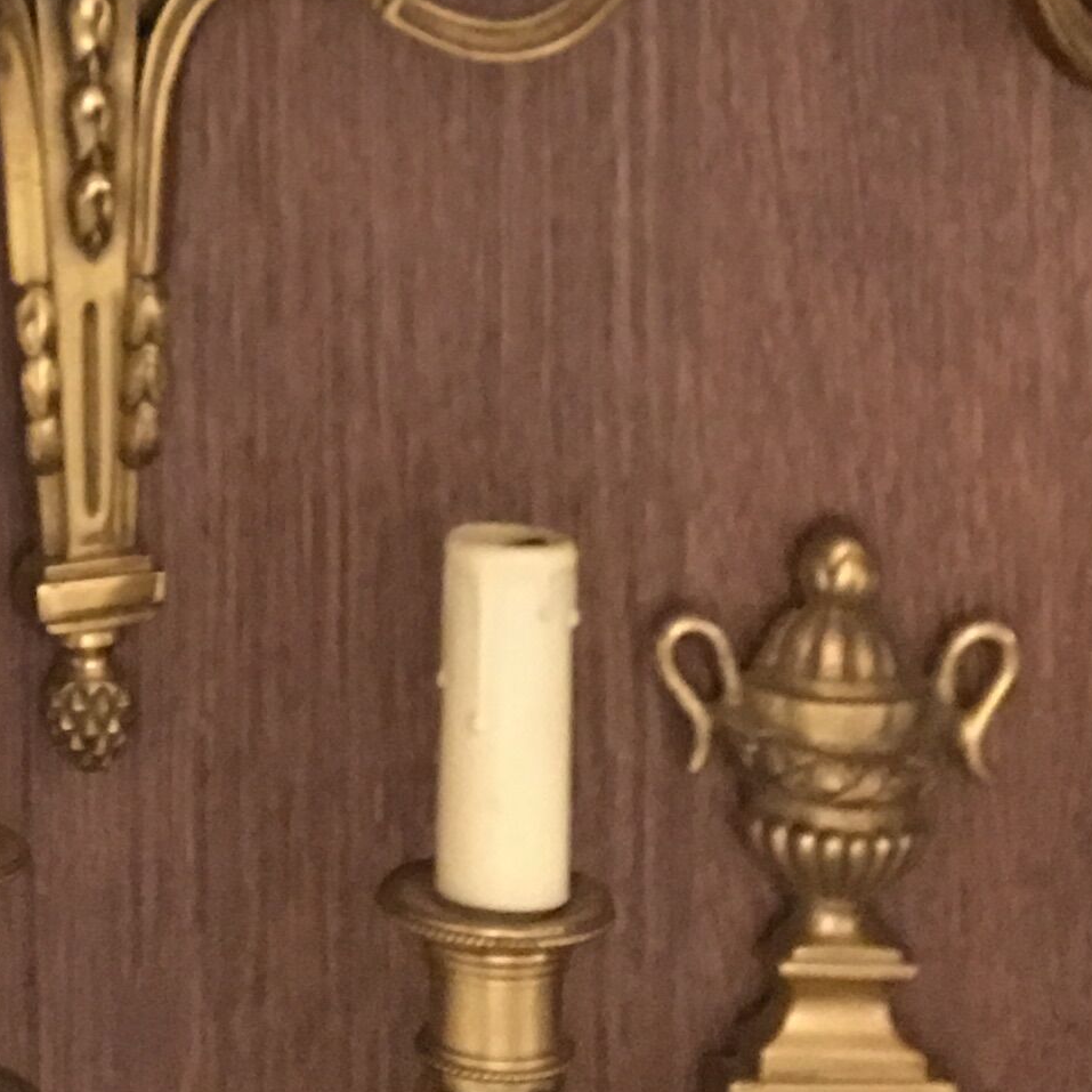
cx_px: -7
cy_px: -403
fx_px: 3855
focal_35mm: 108
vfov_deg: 15.2
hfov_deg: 15.8
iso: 125
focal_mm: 4.15
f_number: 2.2
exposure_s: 1/8
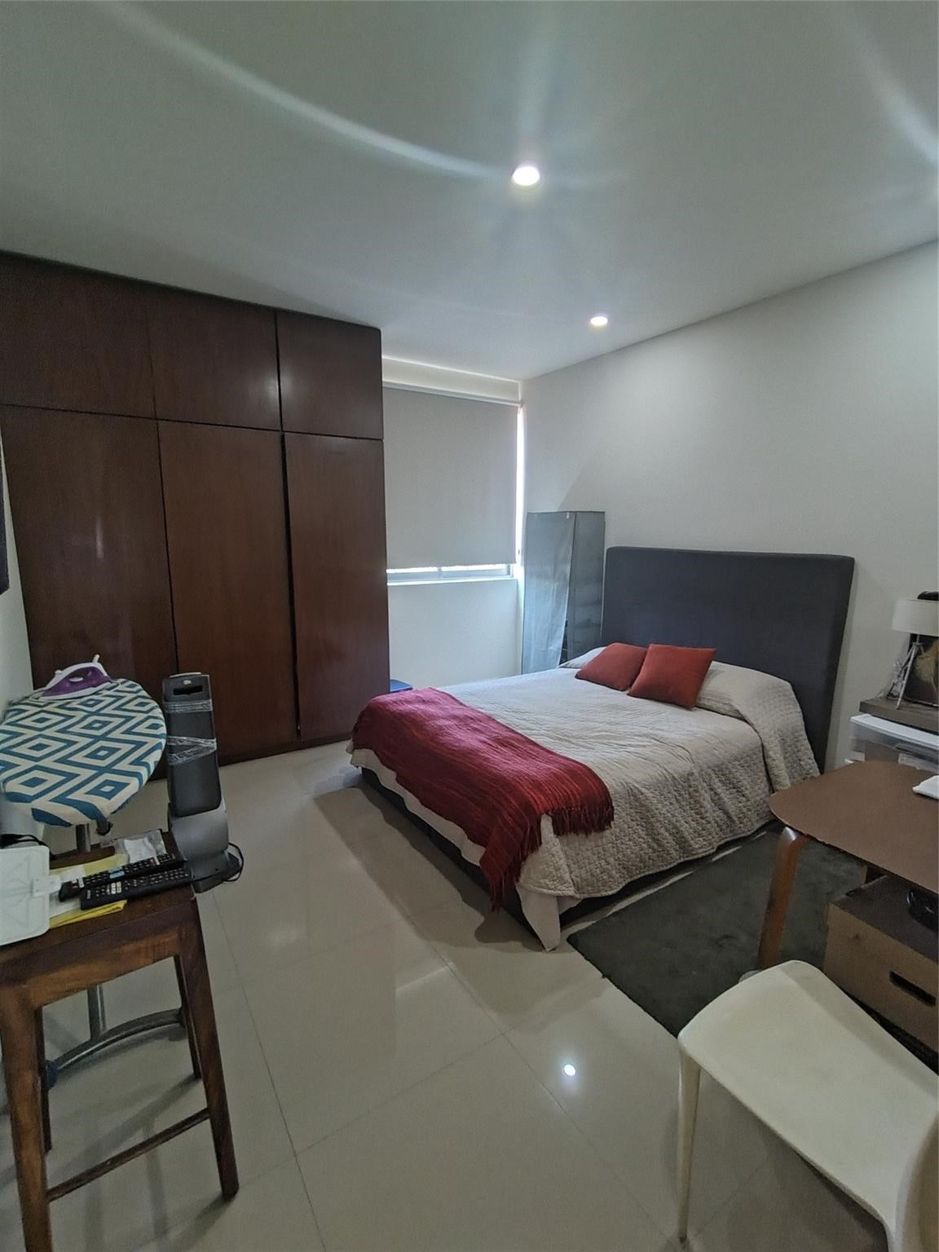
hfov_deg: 78.1
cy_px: 626
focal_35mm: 16
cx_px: 470
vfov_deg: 94.5
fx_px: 579
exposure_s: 1/20
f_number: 2.2
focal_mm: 1.66
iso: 825
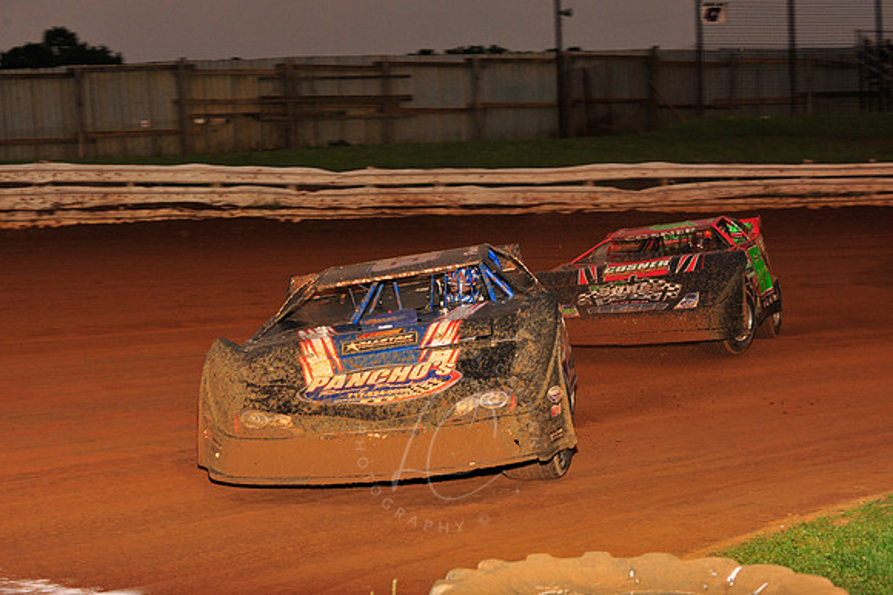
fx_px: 1983
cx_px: 446
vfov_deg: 17.0
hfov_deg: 25.4
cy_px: 298
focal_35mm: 80
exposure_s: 1/320
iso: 1250
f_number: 7.1
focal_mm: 80
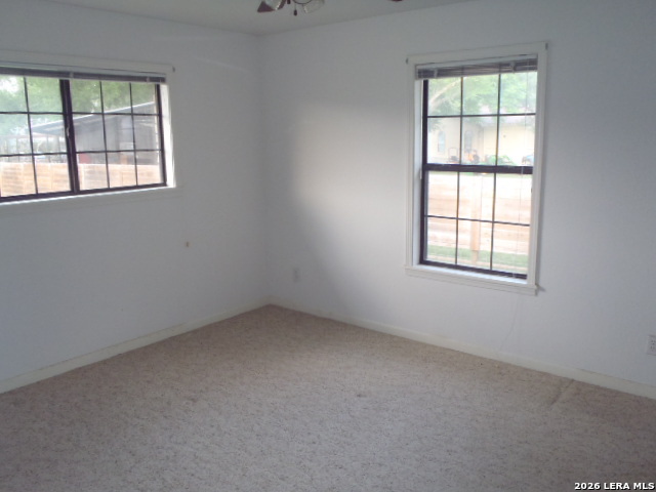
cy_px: 246
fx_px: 531
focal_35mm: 28
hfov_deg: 63.4
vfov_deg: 49.7
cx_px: 328
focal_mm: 5
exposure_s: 1/30
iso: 250
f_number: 3.9
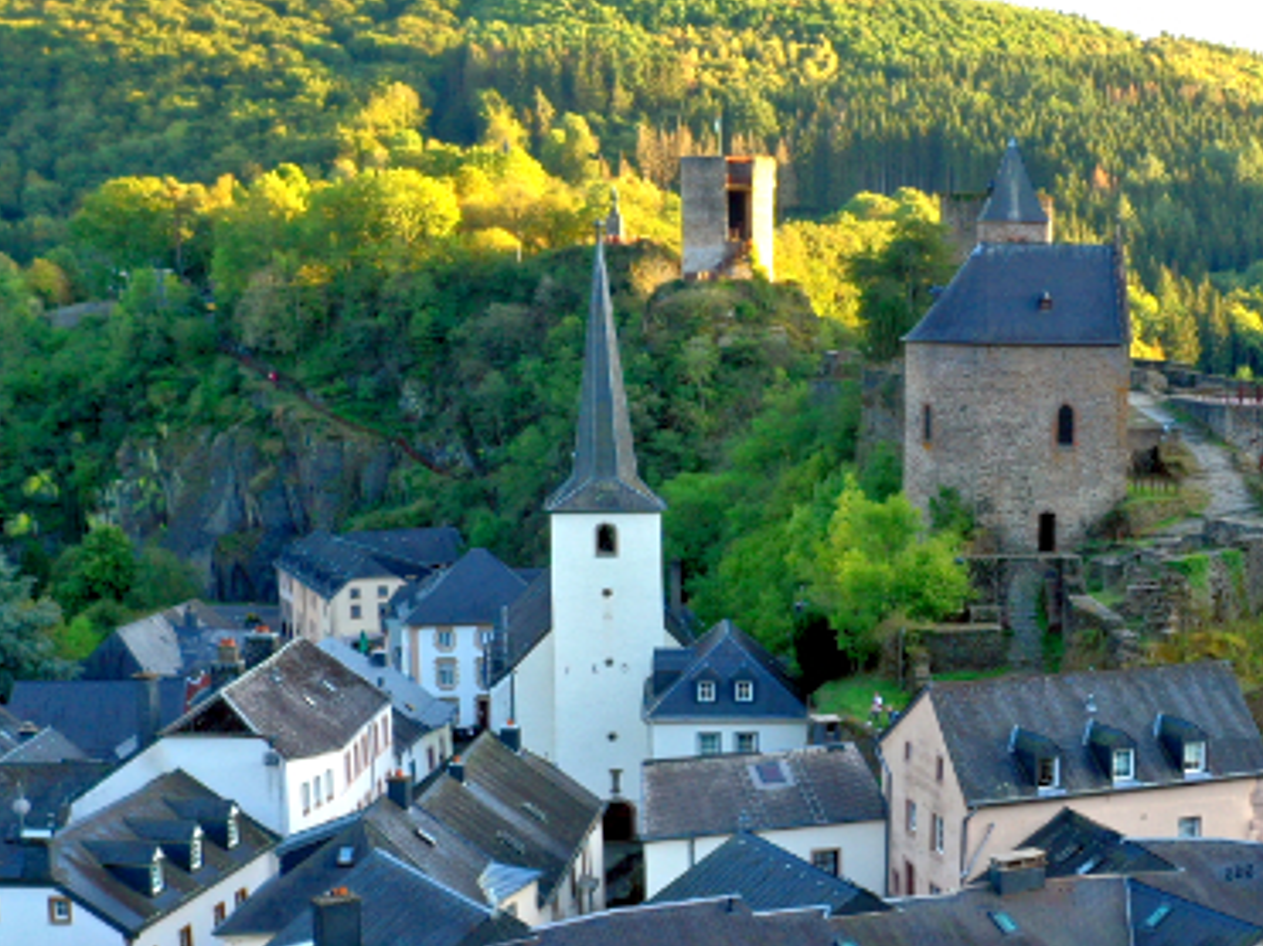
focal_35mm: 58
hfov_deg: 32.0
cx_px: 1076
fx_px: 2116
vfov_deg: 24.9
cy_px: 723
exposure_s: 1/120
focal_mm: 10.3
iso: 100
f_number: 4
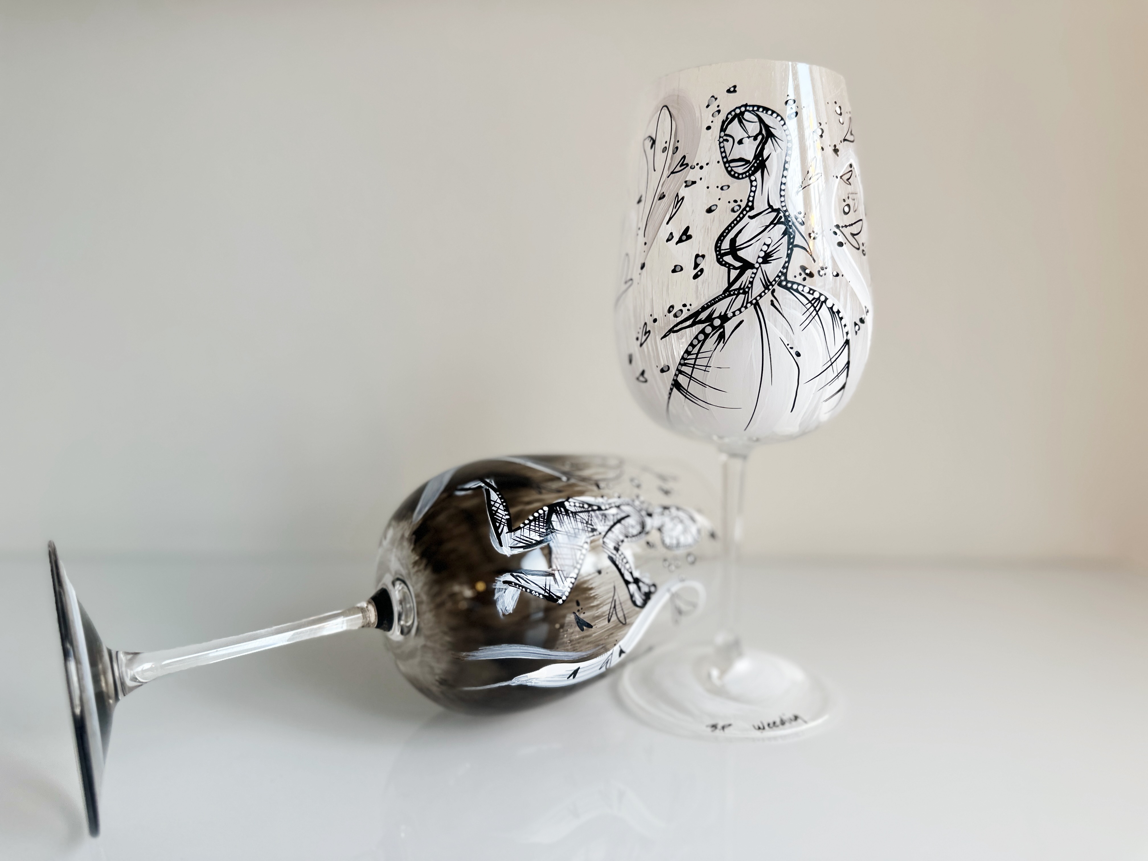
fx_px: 796
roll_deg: +0.1
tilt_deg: -7.6
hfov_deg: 71.6
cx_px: 574
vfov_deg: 56.8
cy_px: 430
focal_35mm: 24
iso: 125
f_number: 1.78
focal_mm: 6.86
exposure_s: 1/100
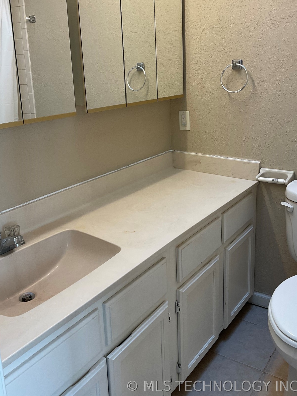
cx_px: 162
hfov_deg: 40.7
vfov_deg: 52.3
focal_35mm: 35
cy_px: 158
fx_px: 400
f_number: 1.8
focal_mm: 3
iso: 40
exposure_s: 1/60
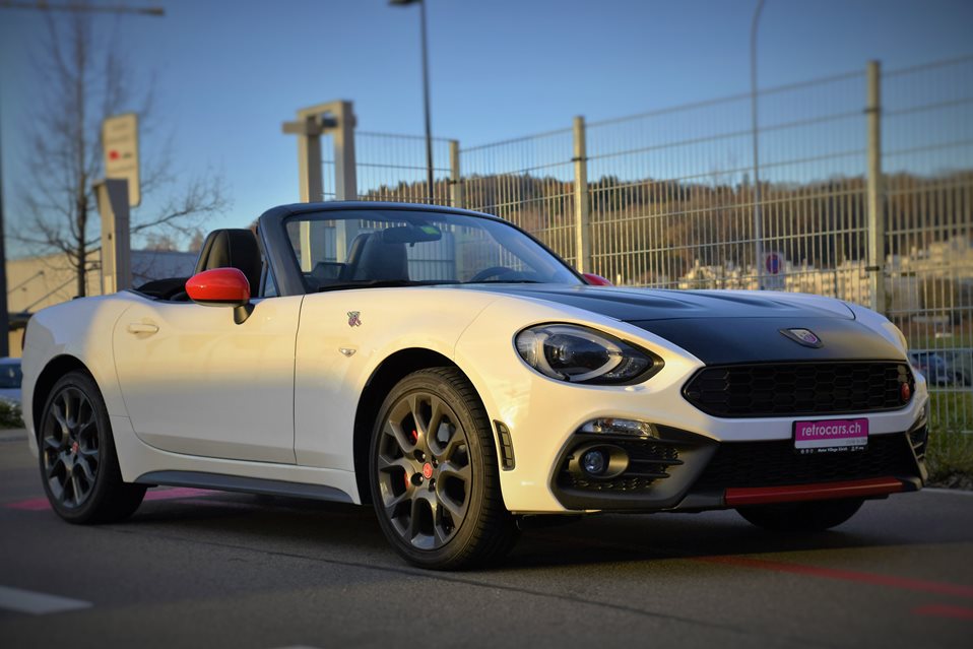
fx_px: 1757
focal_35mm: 65
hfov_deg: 31.0
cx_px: 486
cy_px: 324
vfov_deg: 20.9
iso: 200
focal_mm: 65
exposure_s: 1/200
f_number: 7.1
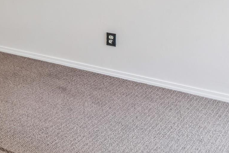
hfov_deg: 20.4
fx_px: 410
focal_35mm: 64
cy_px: -62
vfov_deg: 19.1
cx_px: -198
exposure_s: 1/8
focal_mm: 16.1
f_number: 13
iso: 400
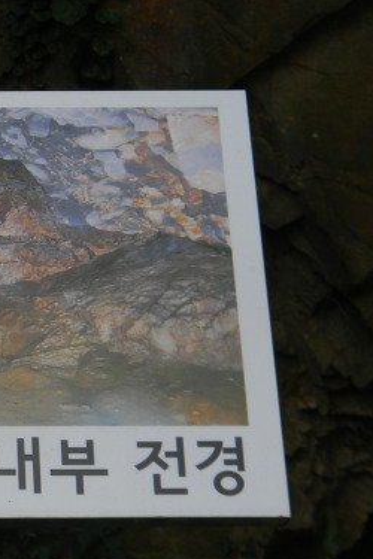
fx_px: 2020
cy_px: 315
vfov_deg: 15.8
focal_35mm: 130
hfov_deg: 10.3
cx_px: -106
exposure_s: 1/118
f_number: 4.3
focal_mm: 12.2
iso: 80
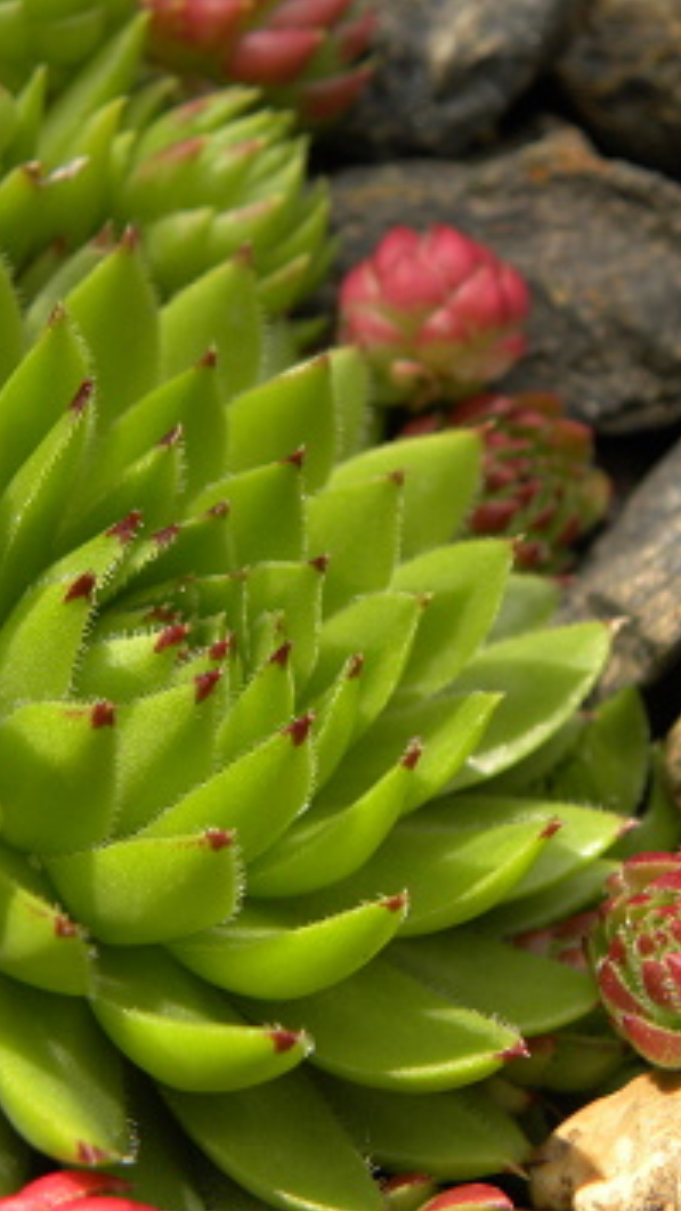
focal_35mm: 68
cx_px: 294
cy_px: 606
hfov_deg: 17.7
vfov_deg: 31.0
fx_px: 2184
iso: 100
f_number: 3.2
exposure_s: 1/500
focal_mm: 8.2
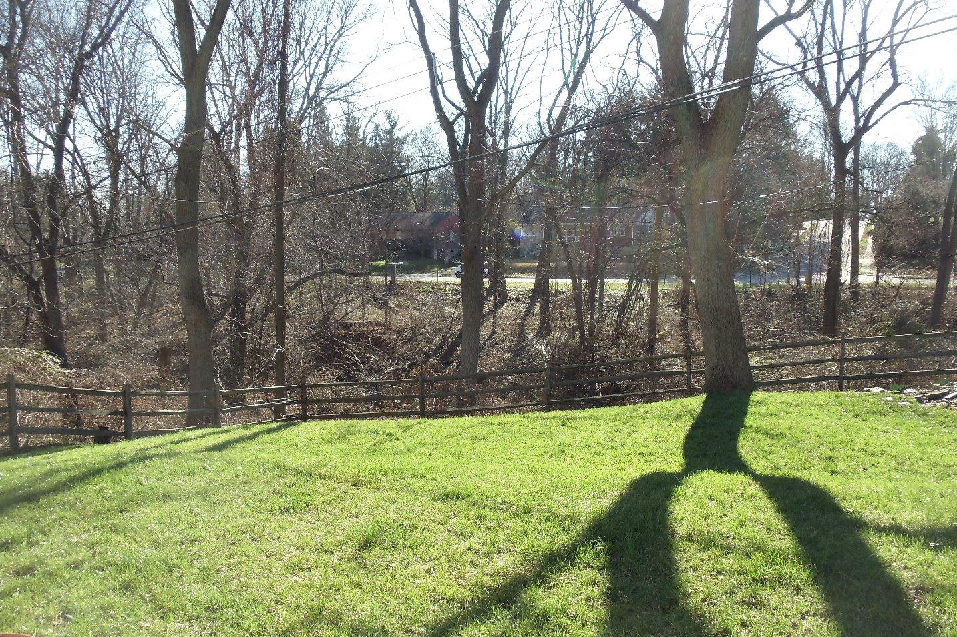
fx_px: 1223
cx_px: 480
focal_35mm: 46
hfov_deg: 42.7
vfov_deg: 29.2
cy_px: 358
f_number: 3.5
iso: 100
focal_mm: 6
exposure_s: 1/320
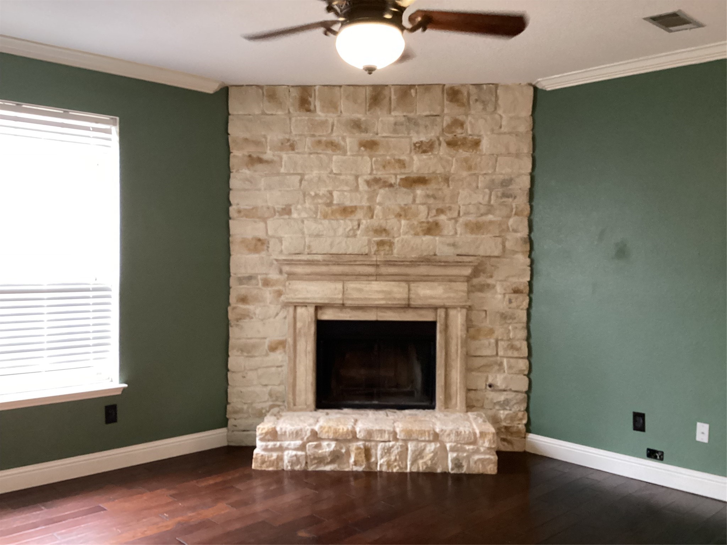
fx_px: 651
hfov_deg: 58.4
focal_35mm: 31
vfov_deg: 45.4
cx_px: 364
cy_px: 272
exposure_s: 1/40
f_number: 2.4
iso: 400
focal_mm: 3.3
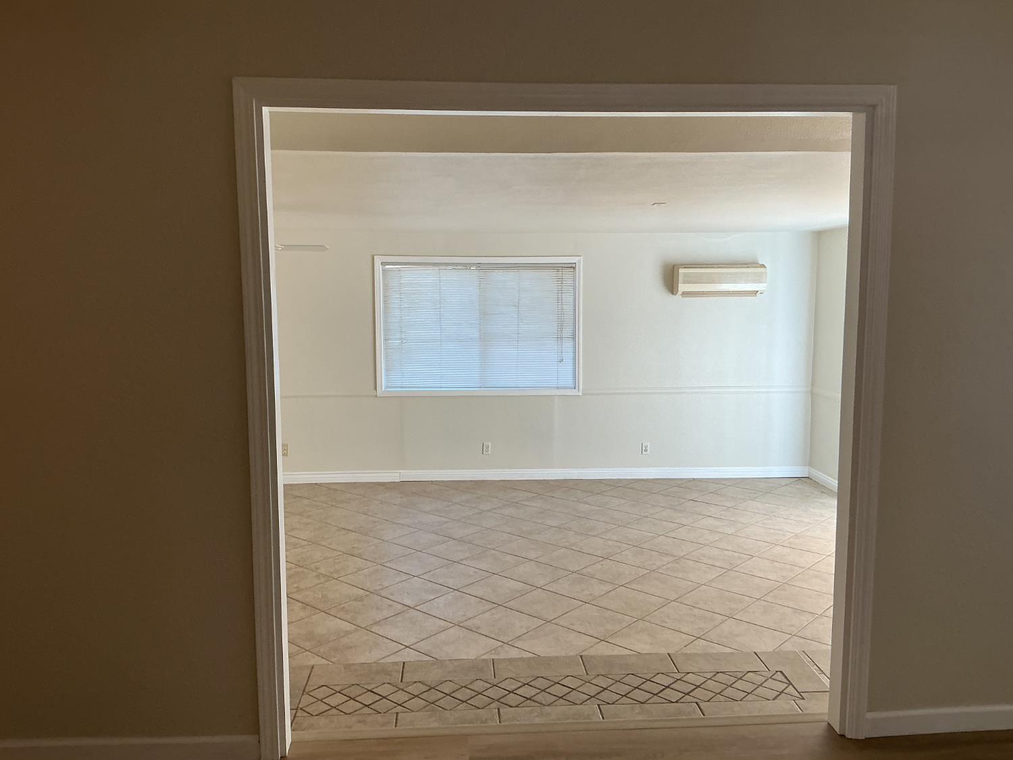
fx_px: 849
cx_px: 506
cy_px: 380
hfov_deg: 61.7
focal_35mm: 29
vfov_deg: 48.2
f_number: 1.8
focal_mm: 3
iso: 64
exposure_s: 1/120
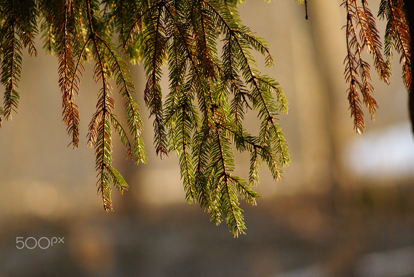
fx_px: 4318
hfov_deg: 5.5
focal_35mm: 375
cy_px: 138
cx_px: 207
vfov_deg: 3.7
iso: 800
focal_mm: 250
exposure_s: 1/250
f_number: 5.6
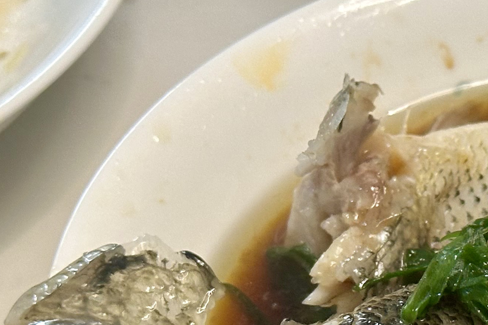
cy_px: 364
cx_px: 563
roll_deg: +0.2
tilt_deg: -44.3
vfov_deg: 8.9
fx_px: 2074
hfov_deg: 13.1
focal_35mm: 153
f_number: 1.8
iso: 200
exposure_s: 1/60
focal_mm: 6.9
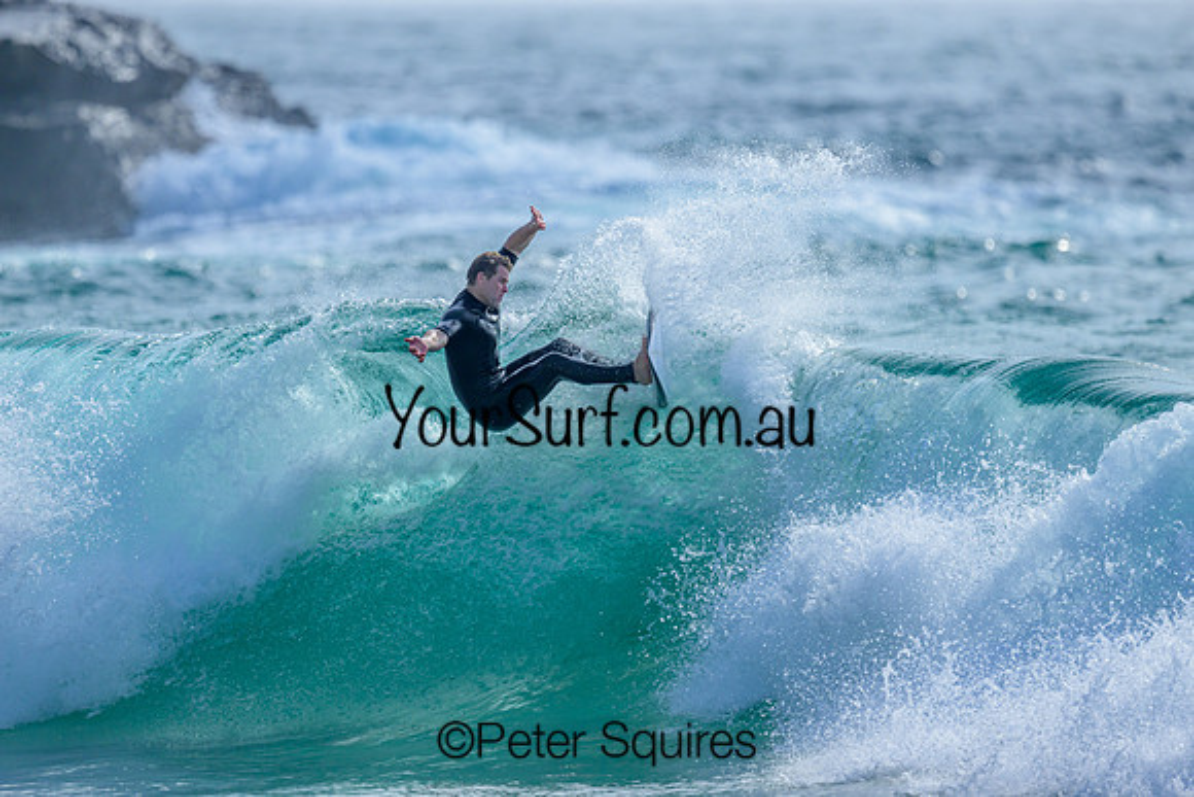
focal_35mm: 829
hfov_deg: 2.5
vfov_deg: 1.7
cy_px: 384
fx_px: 27517
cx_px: 619
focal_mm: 800
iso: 220
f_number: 6.3
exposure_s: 1/2000
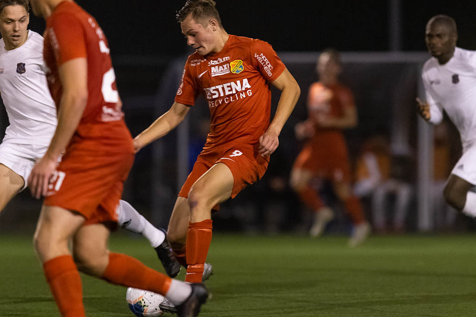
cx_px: 238
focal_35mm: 462
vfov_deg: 3.0
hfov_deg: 4.5
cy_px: 158
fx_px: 6105
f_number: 3.2
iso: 6400
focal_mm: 300
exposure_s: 1/500
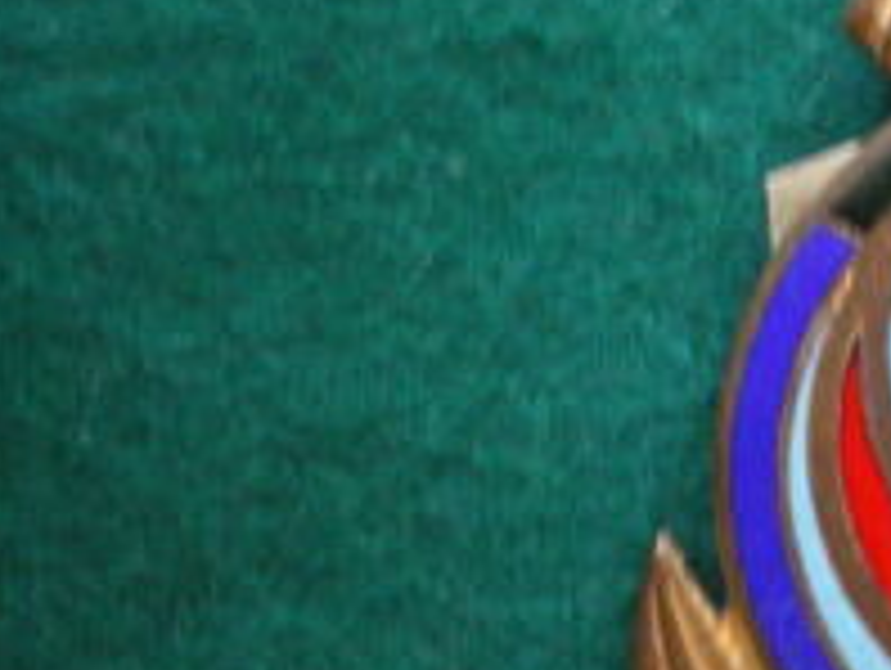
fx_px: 2371
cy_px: 495
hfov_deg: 20.1
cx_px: 1044
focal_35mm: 92
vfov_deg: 16.0
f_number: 3.1
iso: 400
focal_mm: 6.3
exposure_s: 1/13
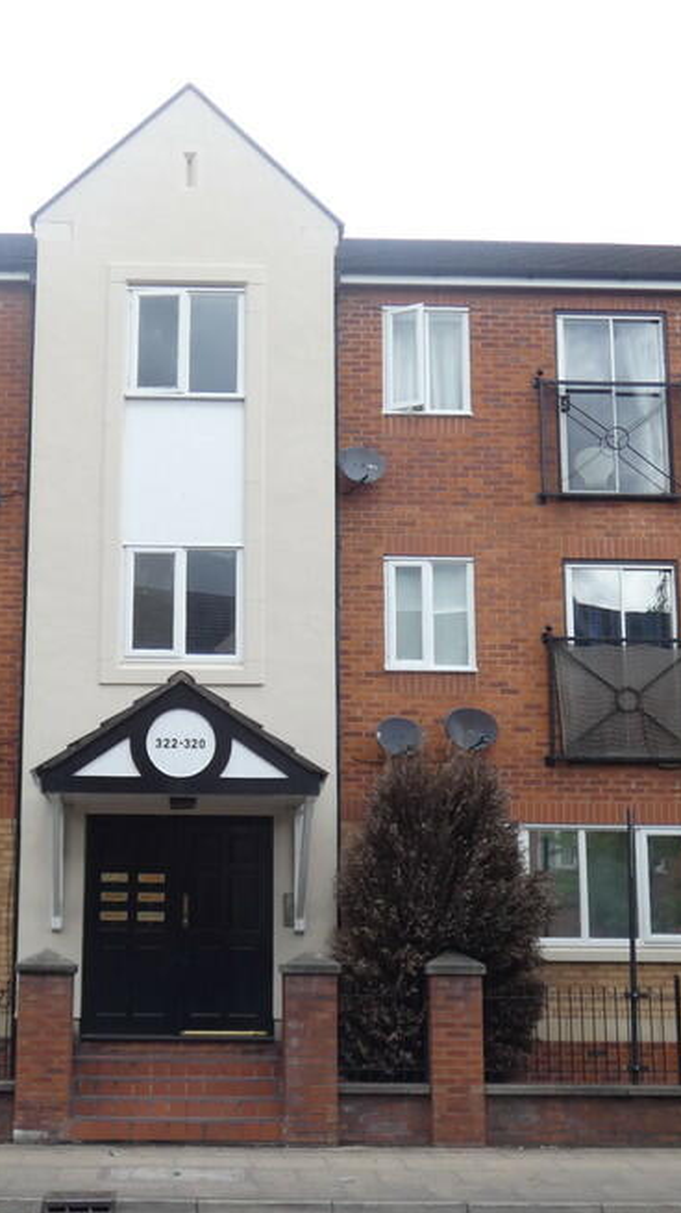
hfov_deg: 25.7
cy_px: 700
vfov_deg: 44.5
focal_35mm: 46
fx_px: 1478
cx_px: 200
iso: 80
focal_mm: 4.8
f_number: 3.2
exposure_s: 1/320
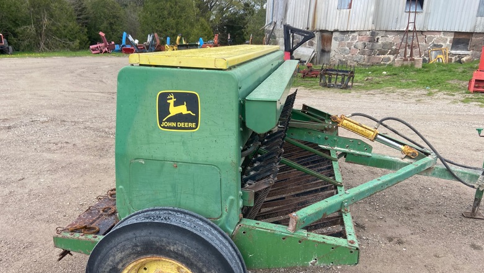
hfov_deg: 66.0
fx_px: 372
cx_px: 238
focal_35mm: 29
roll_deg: -3.6
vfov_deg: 40.0
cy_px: 166
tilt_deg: -19.6
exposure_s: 1/560
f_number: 1.8
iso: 32
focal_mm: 4.25
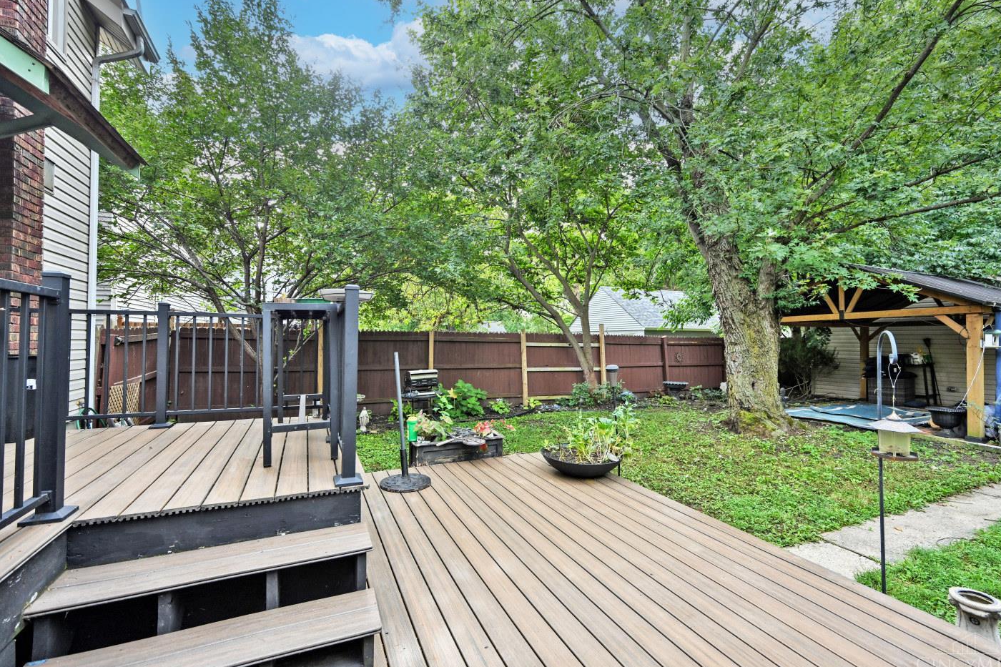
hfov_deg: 100.4
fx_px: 417
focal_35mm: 15
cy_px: 332
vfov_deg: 77.3
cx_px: 490
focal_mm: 14
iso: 200
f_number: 4
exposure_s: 1/250
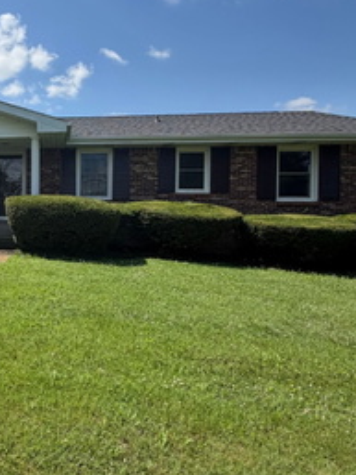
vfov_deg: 61.5
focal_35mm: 29
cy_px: 215
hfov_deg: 41.4
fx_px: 397
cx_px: -7
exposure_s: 1/770
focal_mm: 2.22
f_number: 2.2
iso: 20
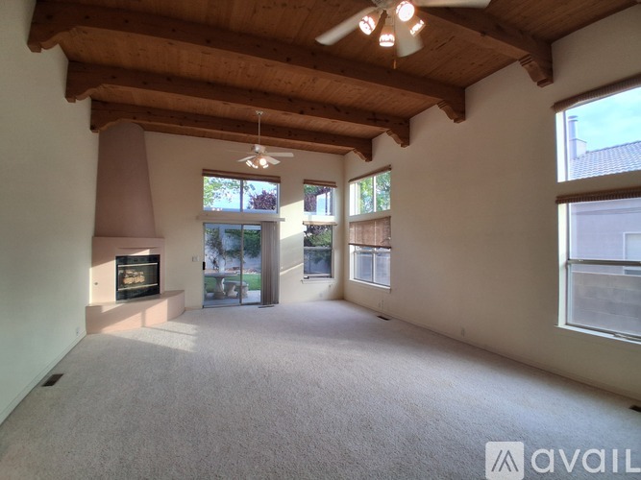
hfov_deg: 91.0
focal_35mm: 17
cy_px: 240
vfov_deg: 74.7
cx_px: 320
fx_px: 315
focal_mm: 1.4
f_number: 2.2
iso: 50
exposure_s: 1/127
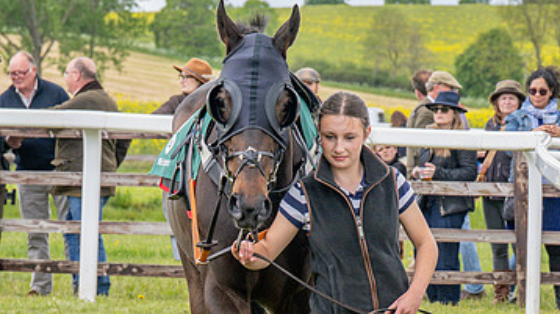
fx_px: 3918
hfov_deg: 8.2
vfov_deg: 4.6
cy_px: 234
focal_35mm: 264
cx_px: 156
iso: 250
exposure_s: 1/640
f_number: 5
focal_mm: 70
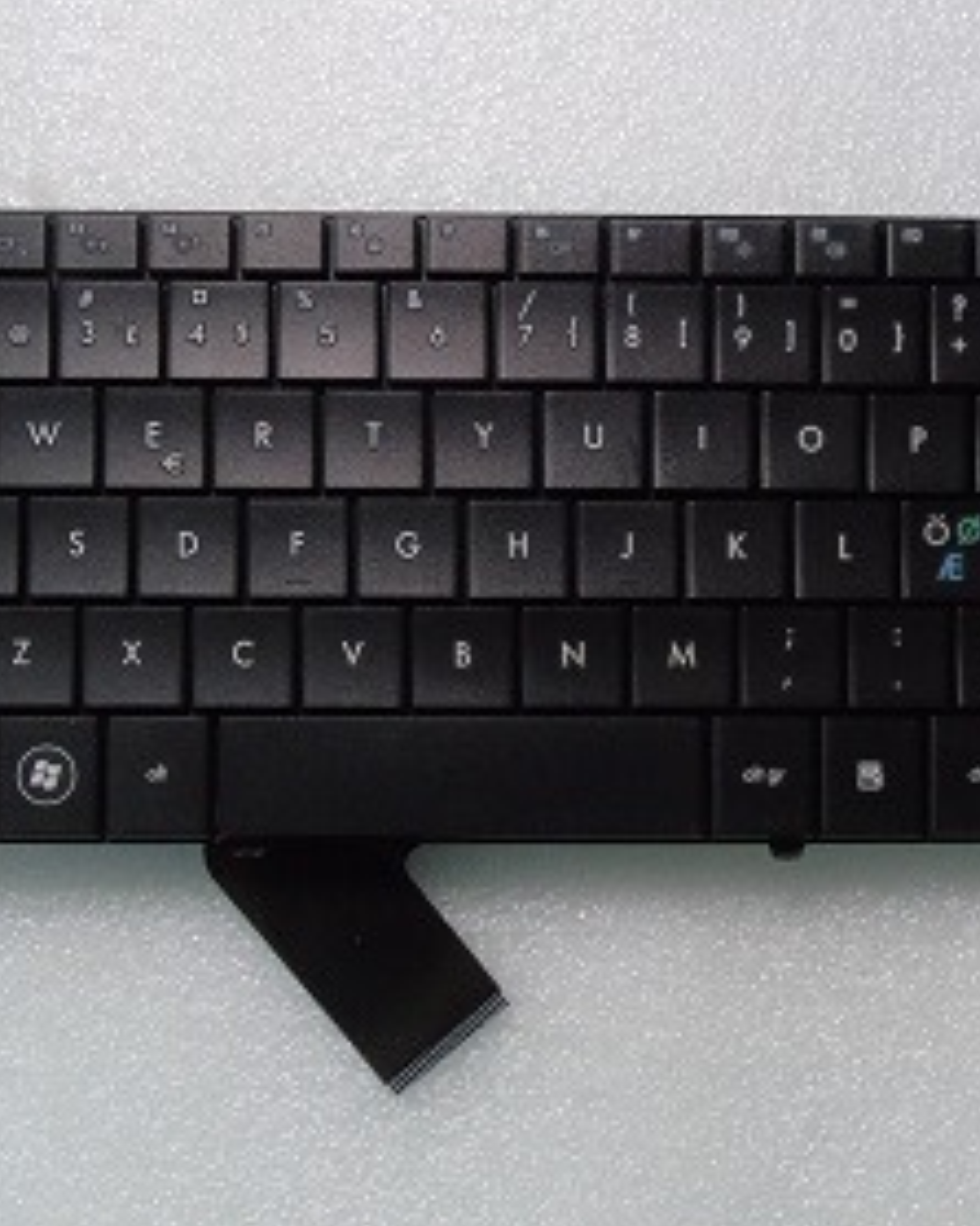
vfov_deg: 33.6
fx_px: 2031
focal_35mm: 56
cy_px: 602
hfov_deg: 27.1
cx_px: 554
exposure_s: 1/40
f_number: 6.5
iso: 400
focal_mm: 7.1
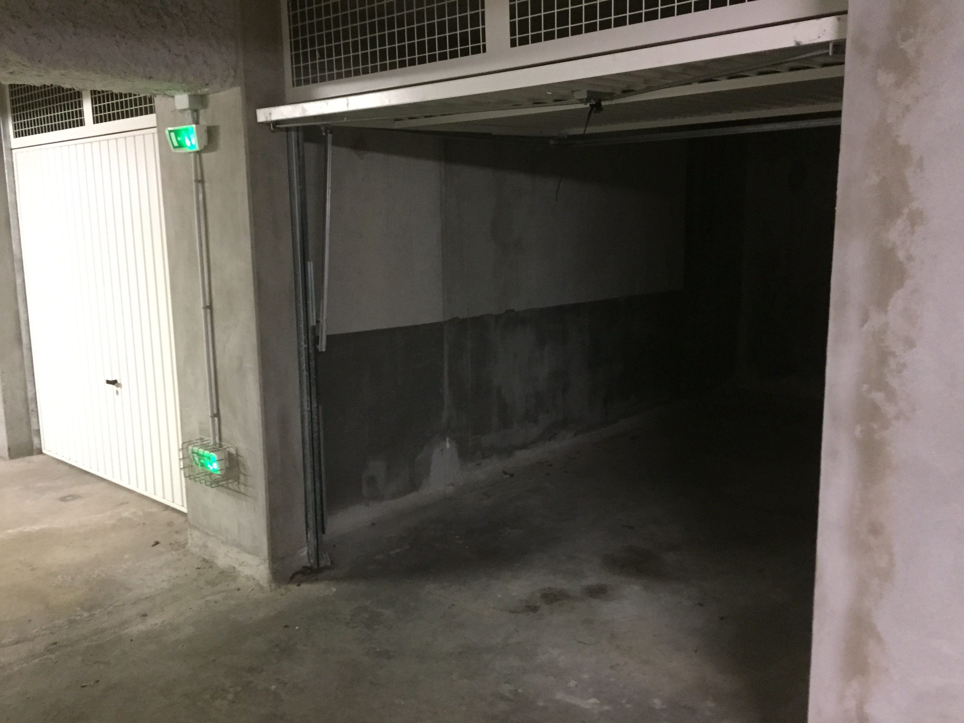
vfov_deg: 48.2
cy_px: 362
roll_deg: -0.9
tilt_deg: -11.1
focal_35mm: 29
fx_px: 808
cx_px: 482
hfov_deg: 61.7
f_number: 2.2
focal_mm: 4.15
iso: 250
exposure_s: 1/17
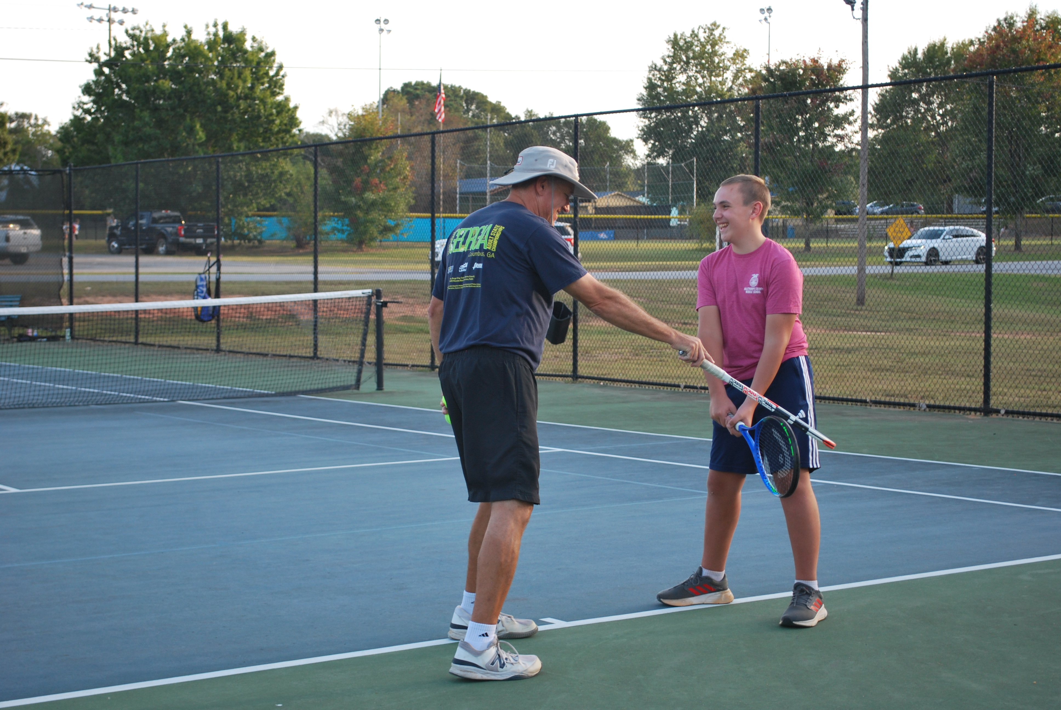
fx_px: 1947
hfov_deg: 30.5
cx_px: 530
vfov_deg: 20.7
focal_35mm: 66
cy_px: 355
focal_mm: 44
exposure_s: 1/125
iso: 180
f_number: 5.6
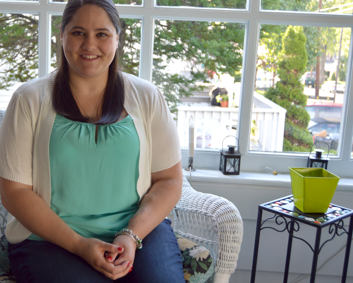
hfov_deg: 36.9
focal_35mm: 50
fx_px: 522
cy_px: 130
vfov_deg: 30.2
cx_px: 114
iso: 200
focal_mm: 26
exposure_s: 1/125
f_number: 4
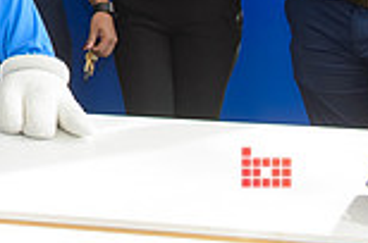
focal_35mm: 98
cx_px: -282
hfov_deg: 17.3
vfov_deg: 12.7
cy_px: -188
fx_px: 1000
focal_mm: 26
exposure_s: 1/200
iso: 1000
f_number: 6.3
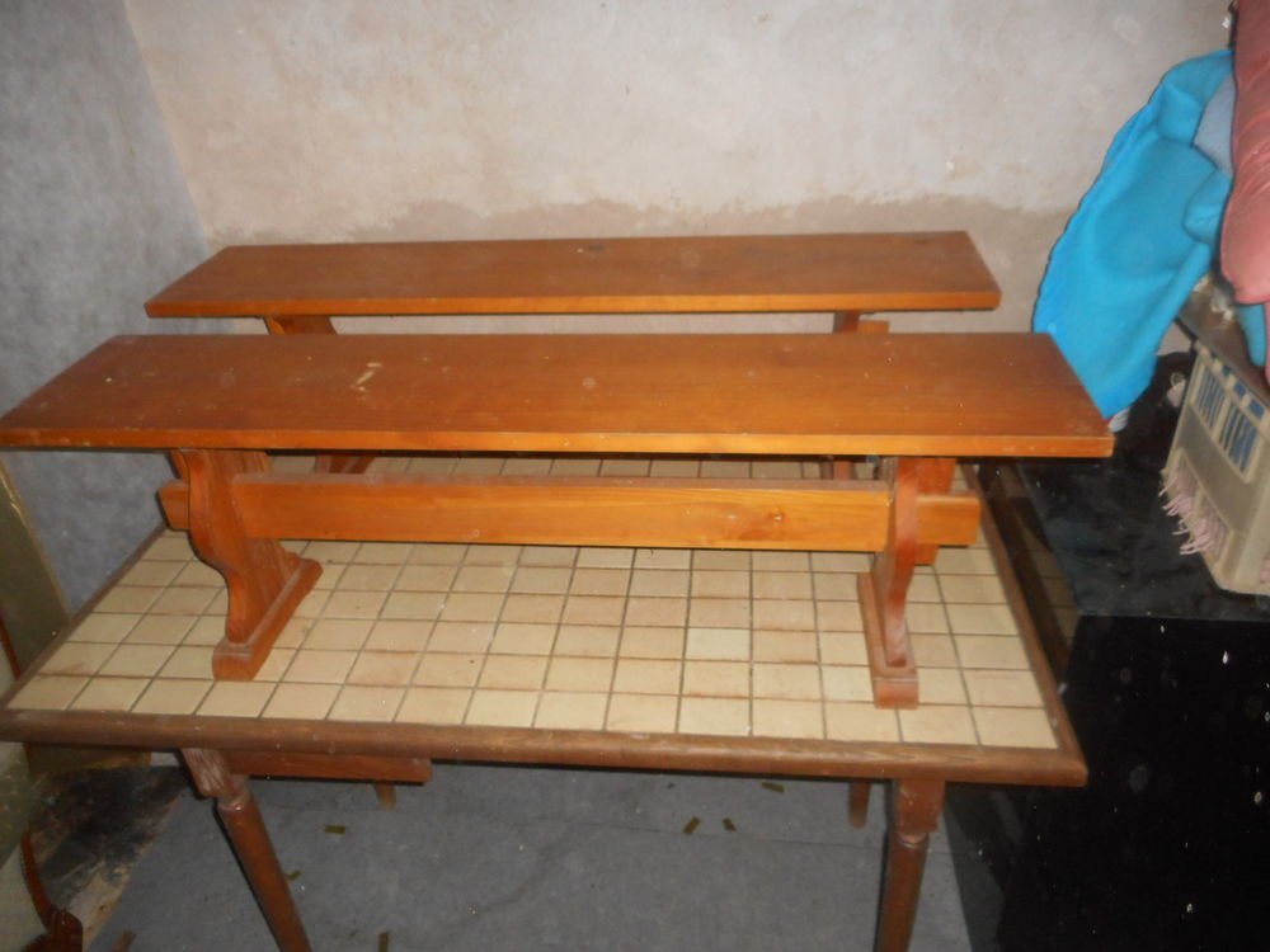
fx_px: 917
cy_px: 476
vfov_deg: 54.9
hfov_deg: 69.4
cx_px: 635
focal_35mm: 25
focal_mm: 4.5
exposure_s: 1/25
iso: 400
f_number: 3.7
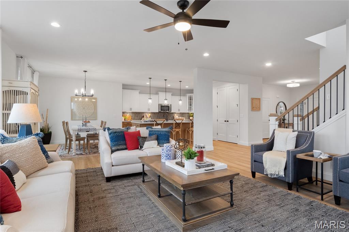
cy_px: 116
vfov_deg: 67.3
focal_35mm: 18
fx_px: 174
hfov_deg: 90.0
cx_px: 174
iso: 400
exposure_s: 1/10
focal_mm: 9
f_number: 8
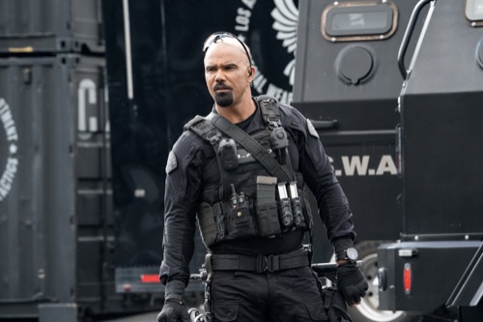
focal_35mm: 256
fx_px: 3433
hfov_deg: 8.0
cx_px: 242
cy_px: 161
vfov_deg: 5.4
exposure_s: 1/800
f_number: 11
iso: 5000
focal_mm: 256
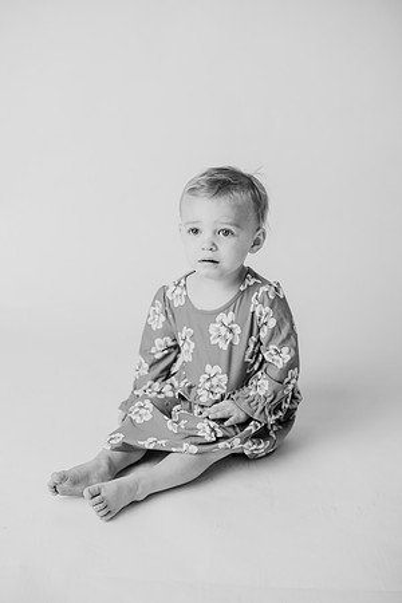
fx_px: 837
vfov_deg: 39.6
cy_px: 302
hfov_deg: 27.0
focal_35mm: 50
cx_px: 201
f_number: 2.8
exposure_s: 1/160
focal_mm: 50
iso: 100
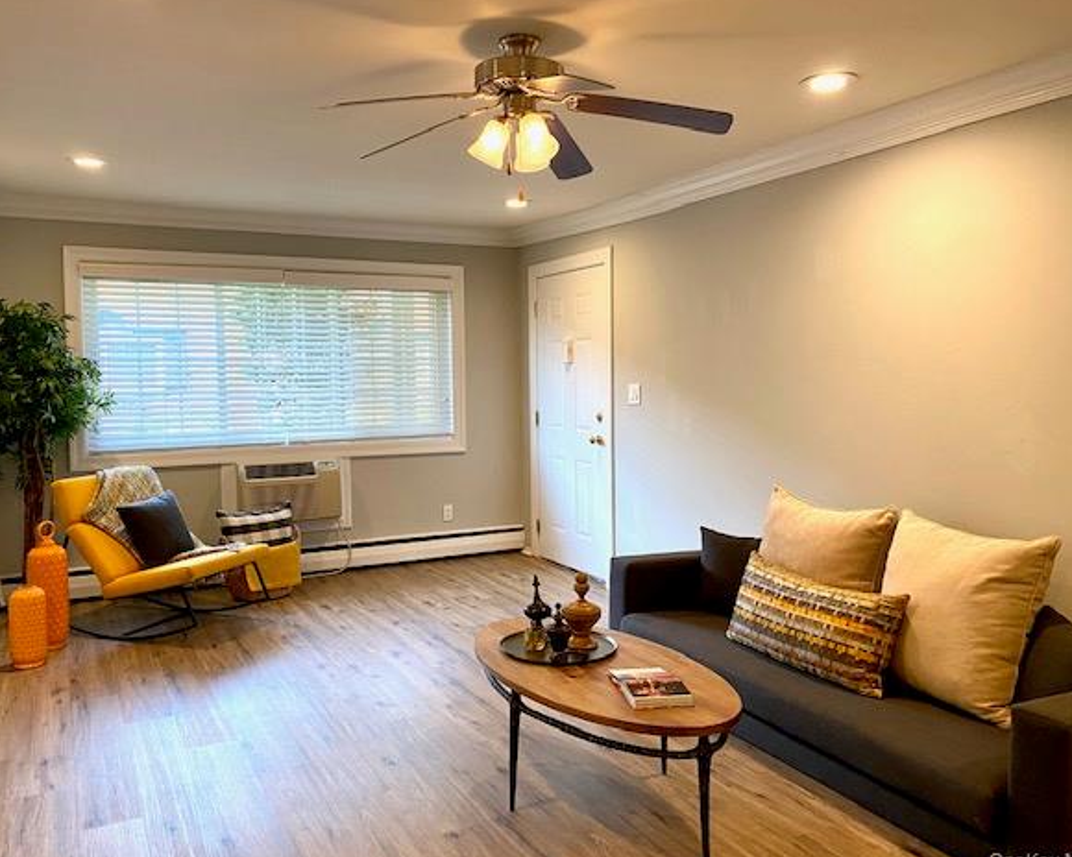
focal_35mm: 28
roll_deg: +0.4
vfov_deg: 51.5
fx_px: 888
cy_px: 430
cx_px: 518
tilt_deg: -3.0
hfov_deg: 62.2
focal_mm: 4.25
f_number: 1.8
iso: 100
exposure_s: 1/60
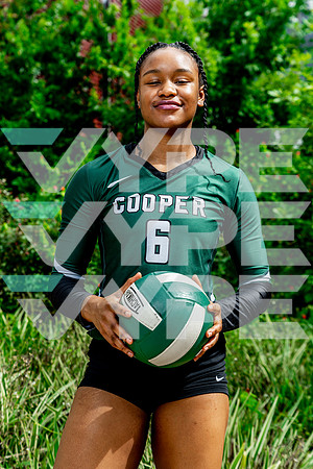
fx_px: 835
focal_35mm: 64
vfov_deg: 31.4
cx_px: 156
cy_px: 234
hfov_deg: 21.2
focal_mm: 64
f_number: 5.6
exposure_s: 1/200
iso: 100
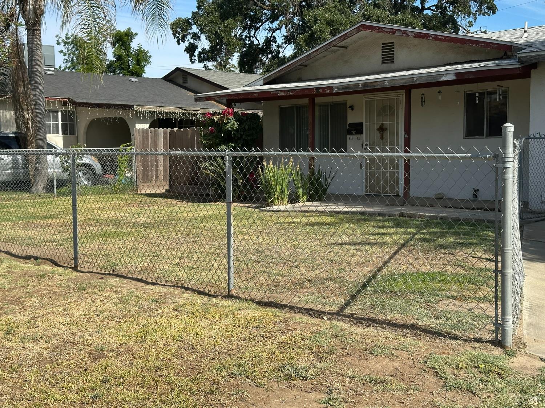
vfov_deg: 30.3
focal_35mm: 48
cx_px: 272
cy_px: 204
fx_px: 756
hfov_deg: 39.7
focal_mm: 6.86
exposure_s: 1/3155
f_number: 1.78
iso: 64
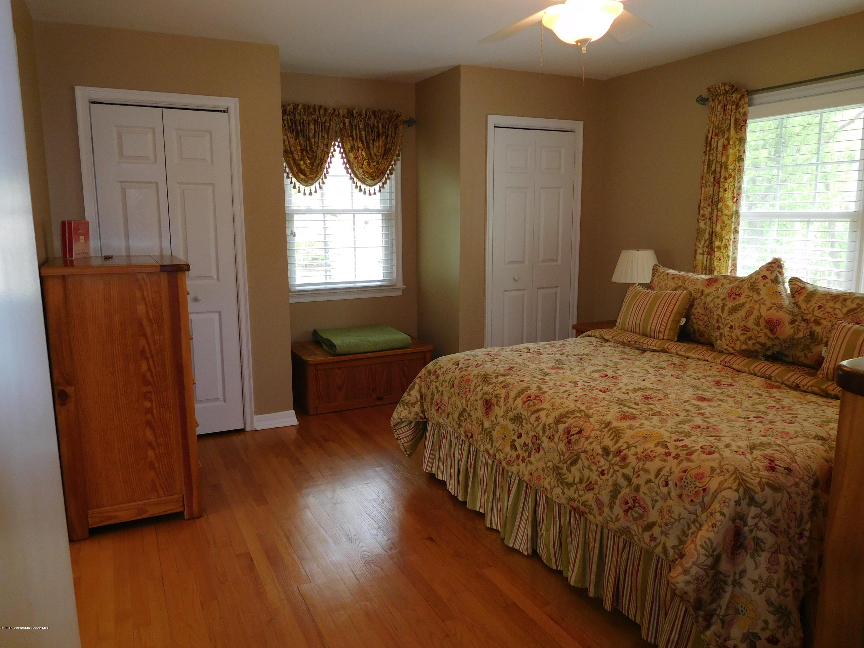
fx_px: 624
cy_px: 324
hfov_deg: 69.4
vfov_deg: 54.9
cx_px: 432
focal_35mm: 25
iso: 200
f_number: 3.4
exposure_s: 1/30
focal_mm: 4.5
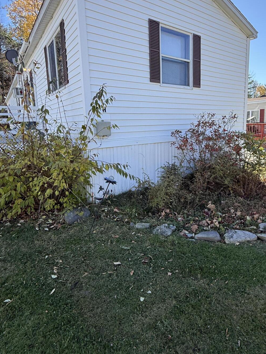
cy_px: 156
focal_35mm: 21
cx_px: 159
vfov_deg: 78.7
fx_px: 215
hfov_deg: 62.9
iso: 50
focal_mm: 2.22
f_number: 2.2
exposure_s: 1/445
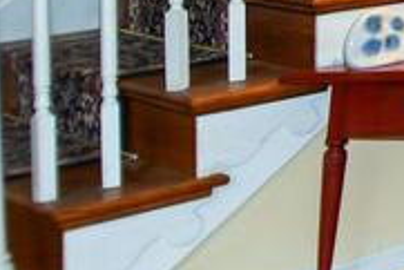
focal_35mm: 102
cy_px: -88
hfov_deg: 12.9
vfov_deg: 13.0
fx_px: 1146
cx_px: 1067
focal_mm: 12
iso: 320
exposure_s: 1/60
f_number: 4
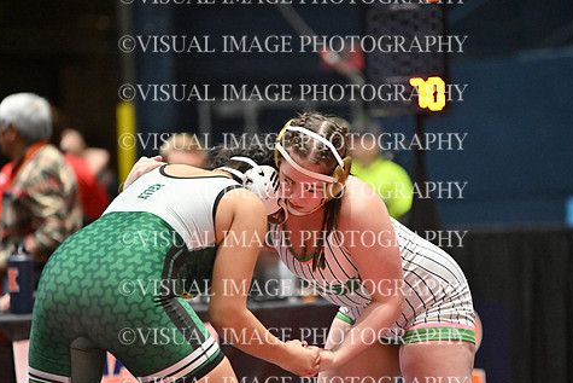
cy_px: 214
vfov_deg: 5.6
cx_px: 293
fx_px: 3885
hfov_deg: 8.4
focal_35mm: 244
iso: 6400
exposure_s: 1/1250
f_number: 2.8
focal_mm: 200
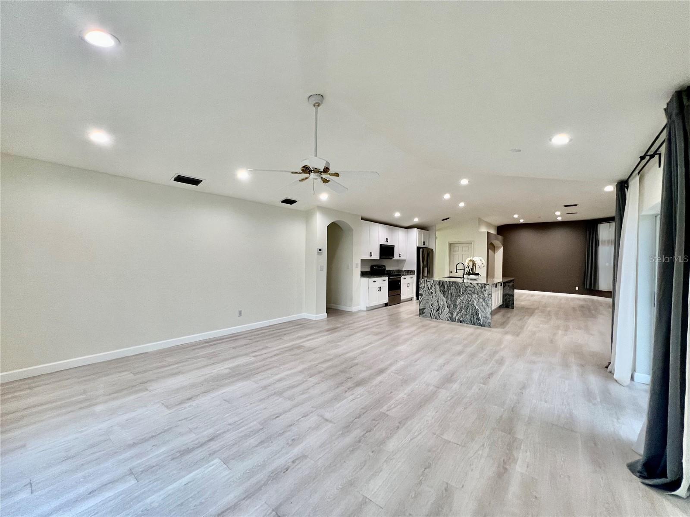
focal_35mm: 13
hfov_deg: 106.2
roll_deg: -1.2
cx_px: 345
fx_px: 259
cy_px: 258
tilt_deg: -0.2
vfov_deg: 89.9
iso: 200
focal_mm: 1.57
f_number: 1.8
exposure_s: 1/120
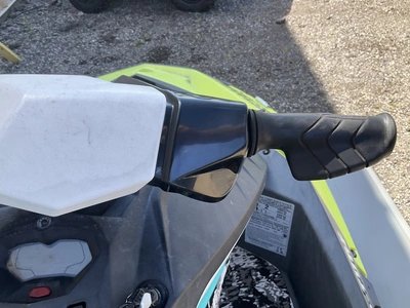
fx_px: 343
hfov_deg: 61.7
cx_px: 205
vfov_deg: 48.2
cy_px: 154
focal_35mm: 29
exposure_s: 1/524
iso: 25
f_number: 1.8
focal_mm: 3
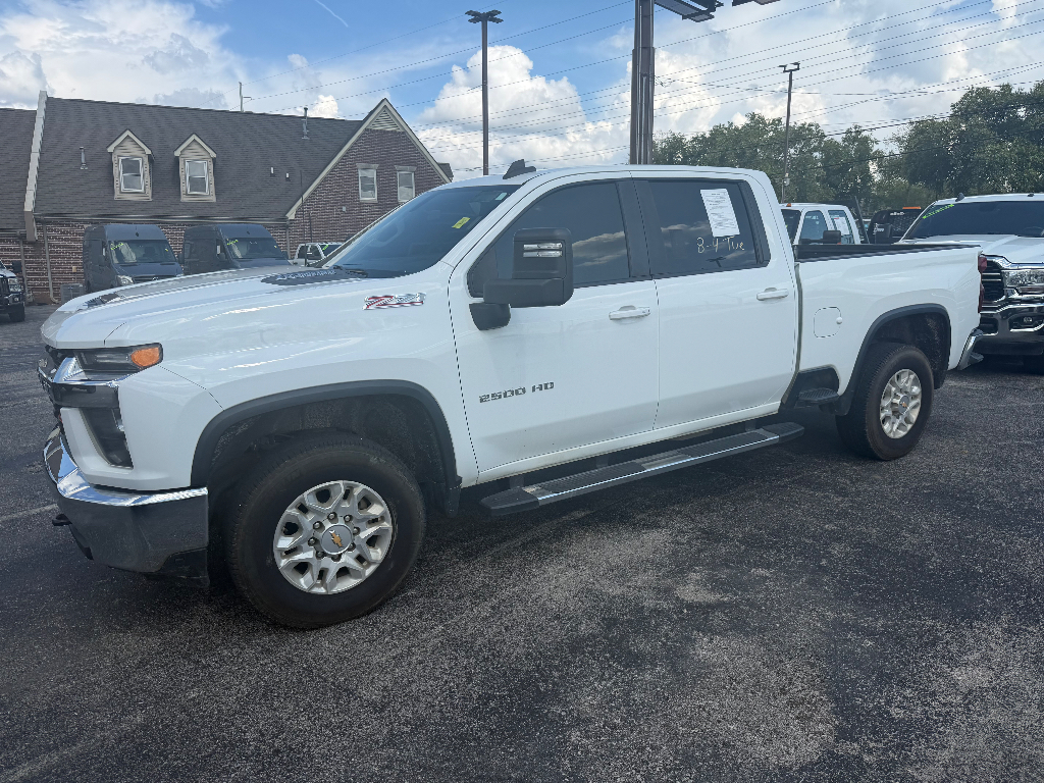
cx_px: 522
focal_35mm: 24
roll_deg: +0.1
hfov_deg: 71.6
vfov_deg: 56.8
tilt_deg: -9.6
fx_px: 724
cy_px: 392
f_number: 1.78
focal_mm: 6.76
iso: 80
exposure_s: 1/4673
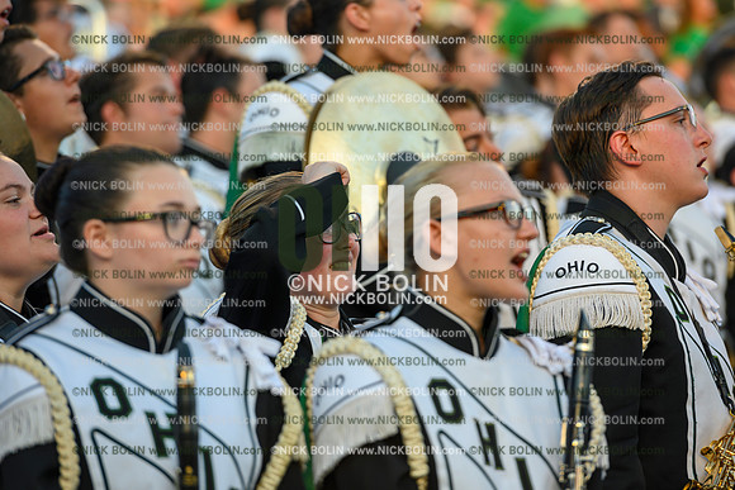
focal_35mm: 200
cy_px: 245
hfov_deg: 10.3
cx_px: 368
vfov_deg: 6.9
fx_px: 4084
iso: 160
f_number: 4
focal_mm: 200
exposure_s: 1/125
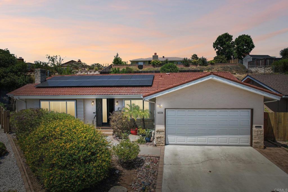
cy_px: 96
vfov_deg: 57.2
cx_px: 144
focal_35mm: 22
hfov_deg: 78.6
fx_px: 176
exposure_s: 1/3200
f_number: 2.8
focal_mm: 8.38
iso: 160
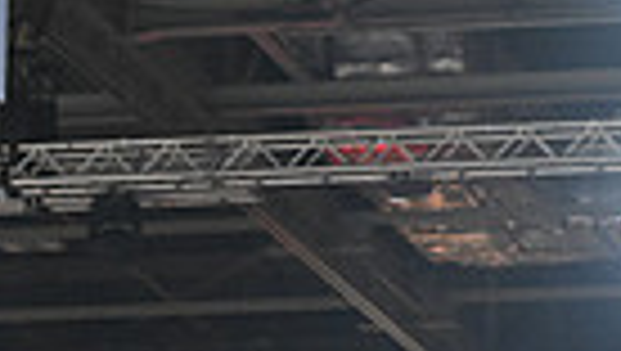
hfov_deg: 7.0
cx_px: 112
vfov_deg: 3.9
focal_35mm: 308
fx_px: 5078
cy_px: 862
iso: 6400
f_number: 3.5
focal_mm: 70
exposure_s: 1/640
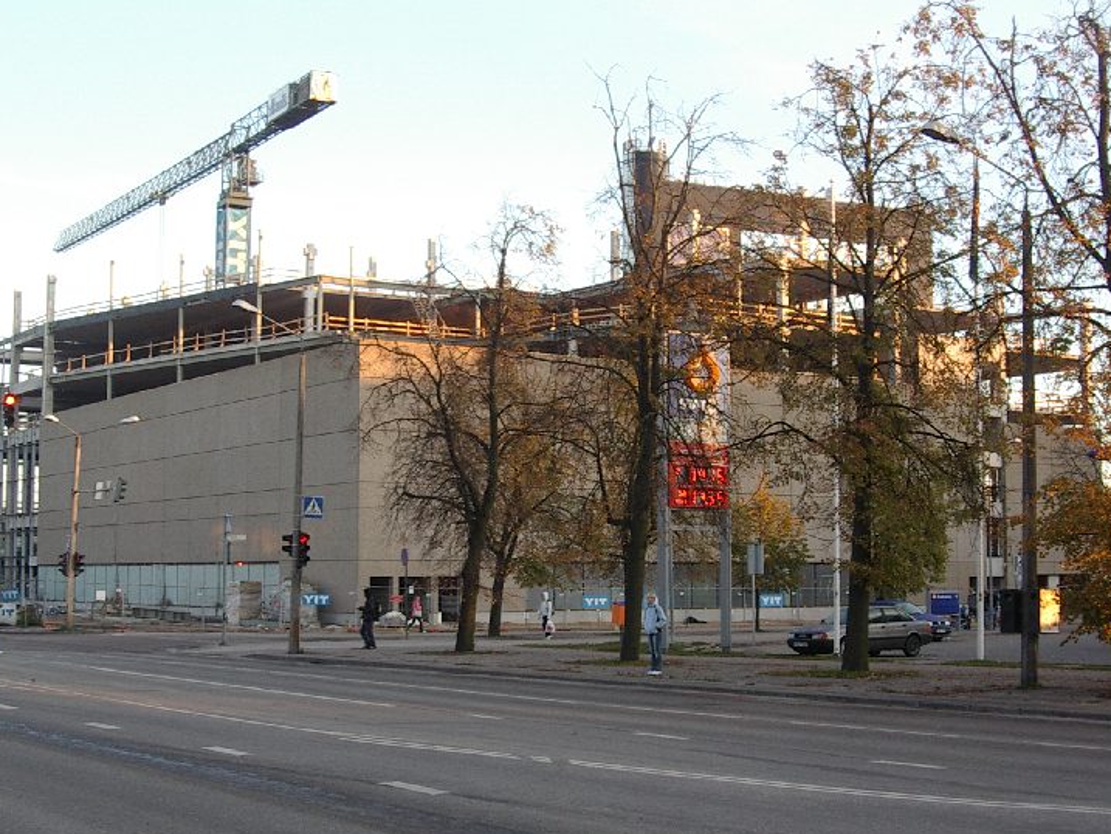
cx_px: 558
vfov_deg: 25.2
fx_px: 1862
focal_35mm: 58
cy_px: 403
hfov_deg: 33.2
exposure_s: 1/60
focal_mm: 7.8
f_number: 3
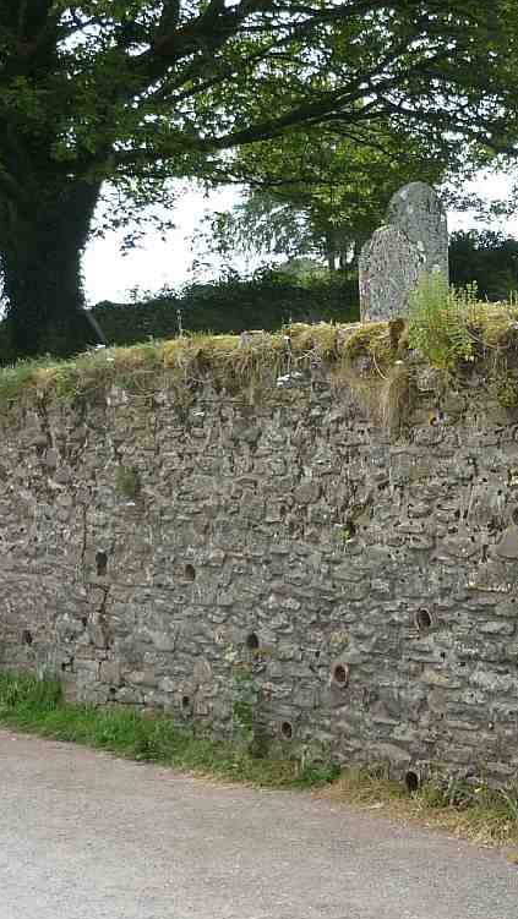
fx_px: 1195
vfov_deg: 42.1
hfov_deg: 24.3
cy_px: 466
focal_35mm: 49
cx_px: 350
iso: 80
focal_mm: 5.5
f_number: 2.8
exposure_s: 1/320
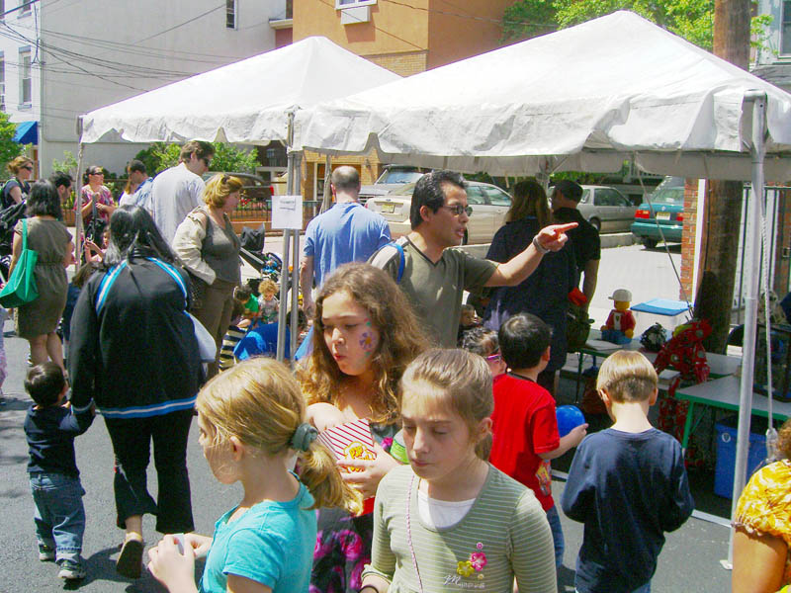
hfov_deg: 49.0
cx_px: 396
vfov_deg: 37.7
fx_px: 868
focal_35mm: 38
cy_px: 296
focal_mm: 7.9
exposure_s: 1/400
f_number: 8
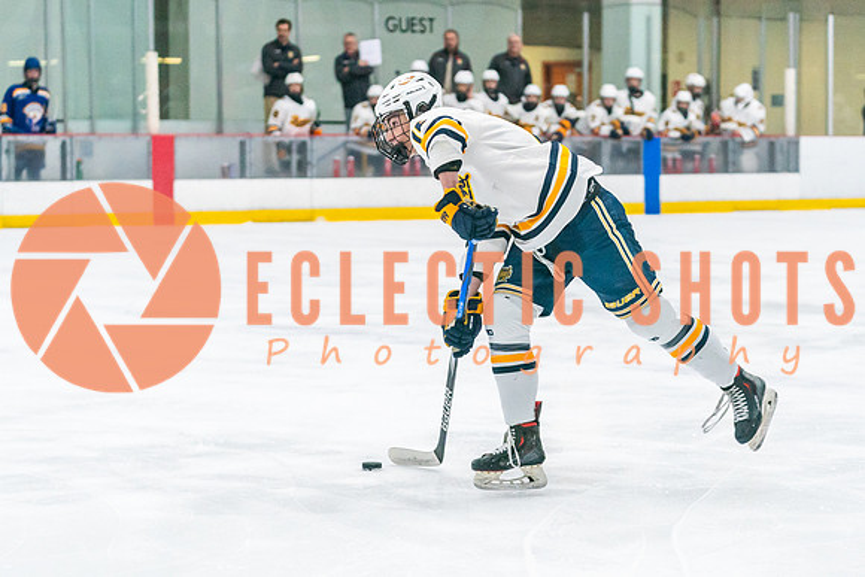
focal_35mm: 112
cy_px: 288
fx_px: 2700
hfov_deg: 18.2
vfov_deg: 12.2
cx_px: 504
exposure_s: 1/1250
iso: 3200
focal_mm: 70
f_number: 2.8
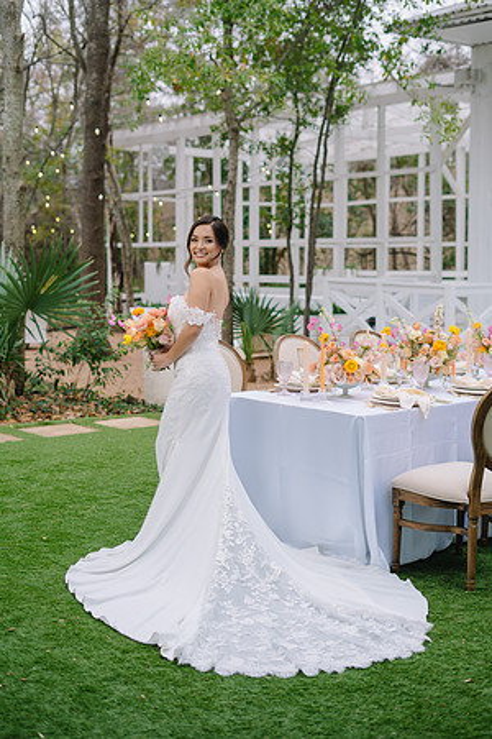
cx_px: 246
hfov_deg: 27.0
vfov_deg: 39.6
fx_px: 1025
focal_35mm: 50
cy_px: 370
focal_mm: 50
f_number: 2.5
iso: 125
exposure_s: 1/160
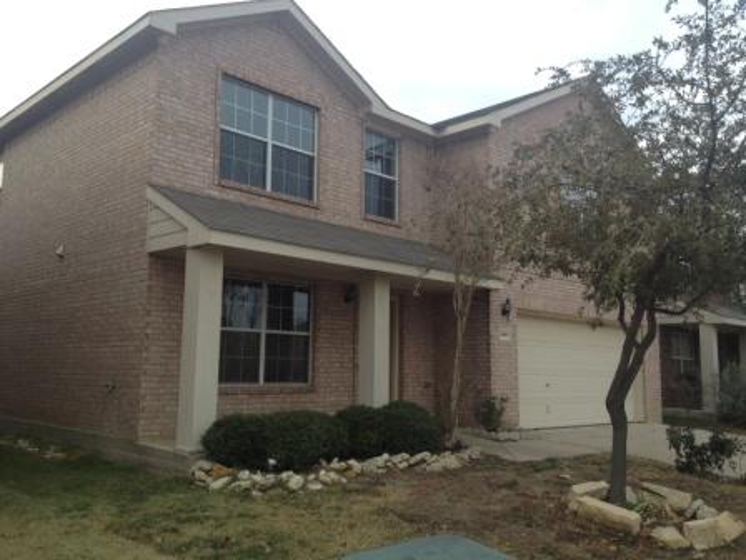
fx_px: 754
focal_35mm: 35
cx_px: 373
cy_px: 280
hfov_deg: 52.6
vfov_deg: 40.7
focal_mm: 4.28
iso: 80
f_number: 2.4
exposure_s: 1/120
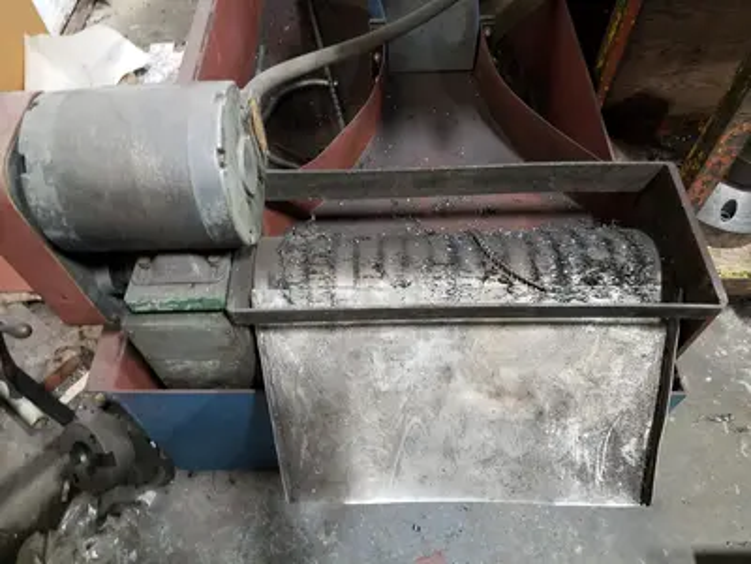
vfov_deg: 53.1
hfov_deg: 67.3
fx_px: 564
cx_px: 376
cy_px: 282
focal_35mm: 26
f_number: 1.7
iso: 200
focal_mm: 4.2
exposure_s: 1/11
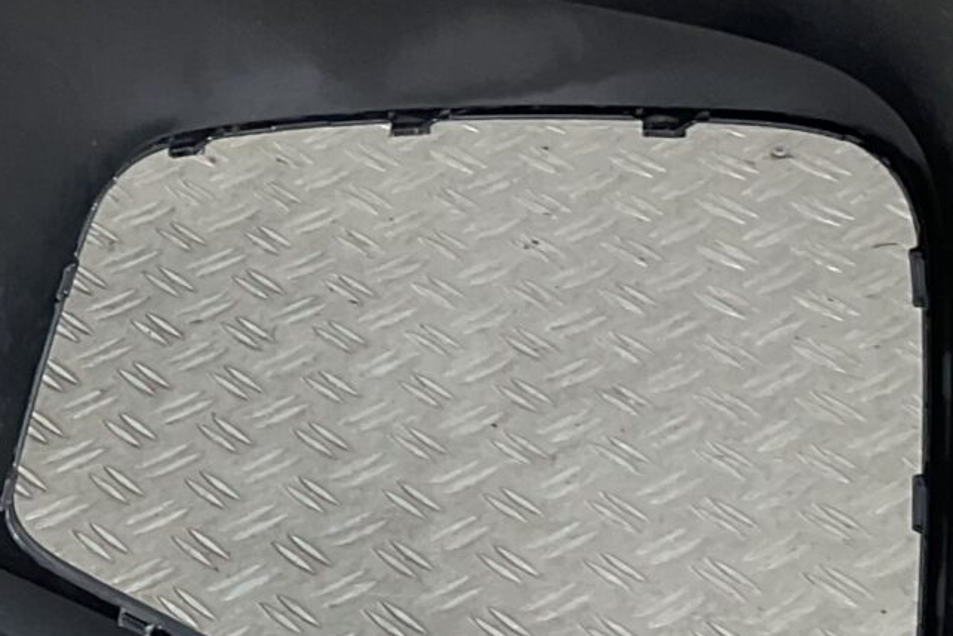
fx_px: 3177
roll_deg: +5.3
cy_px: 393
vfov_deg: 11.4
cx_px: -151
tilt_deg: -35.1
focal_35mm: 120
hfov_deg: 16.4
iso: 16
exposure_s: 1/262
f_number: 1.8
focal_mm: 3
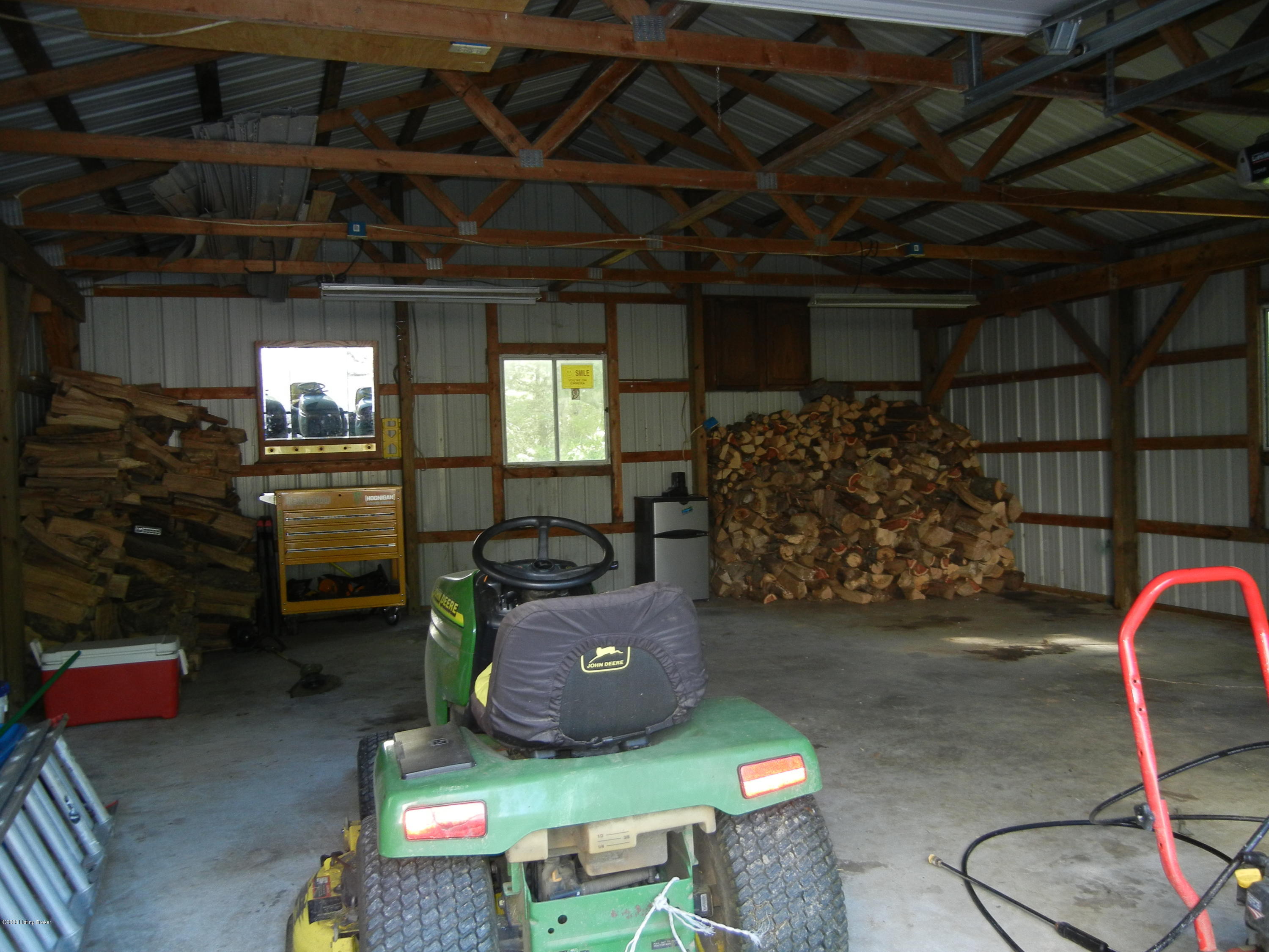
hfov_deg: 60.0
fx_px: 1100
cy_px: 476
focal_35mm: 30
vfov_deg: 46.8
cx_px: 634
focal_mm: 5.4
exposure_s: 1/30
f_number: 3.5
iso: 200
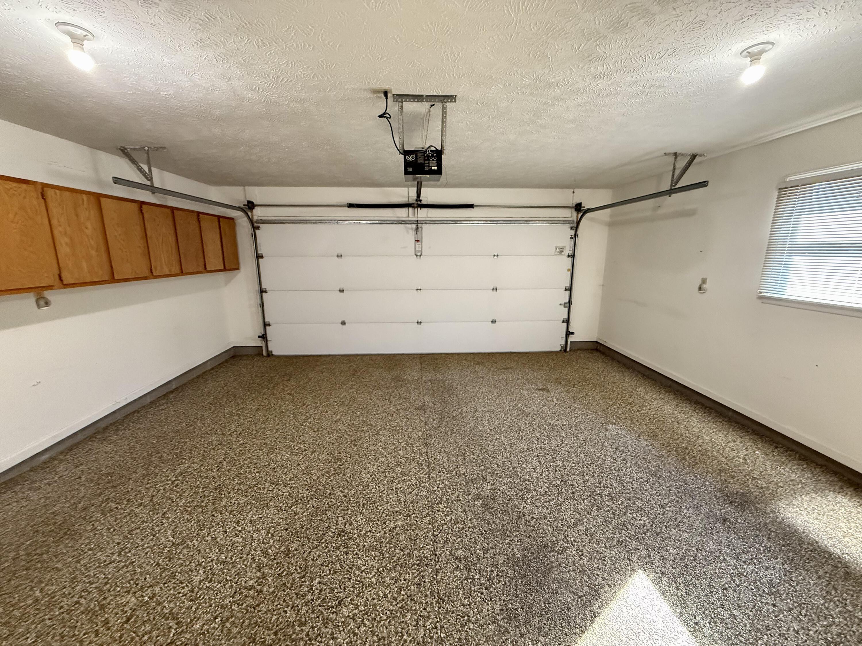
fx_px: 349
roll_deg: -0.1
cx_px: 431
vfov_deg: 85.7
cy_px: 323
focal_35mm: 14
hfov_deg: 102.1
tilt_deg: -12.2
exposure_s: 1/60
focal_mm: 2.22
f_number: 2.2
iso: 640
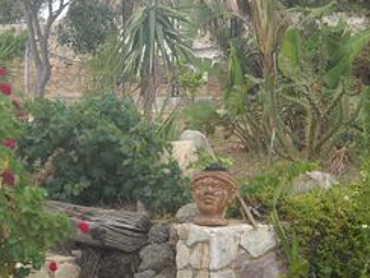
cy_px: 76
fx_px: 983
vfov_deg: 16.0
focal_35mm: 92
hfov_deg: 21.3
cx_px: 179
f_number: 3.5
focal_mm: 9.87
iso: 64
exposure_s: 1/192
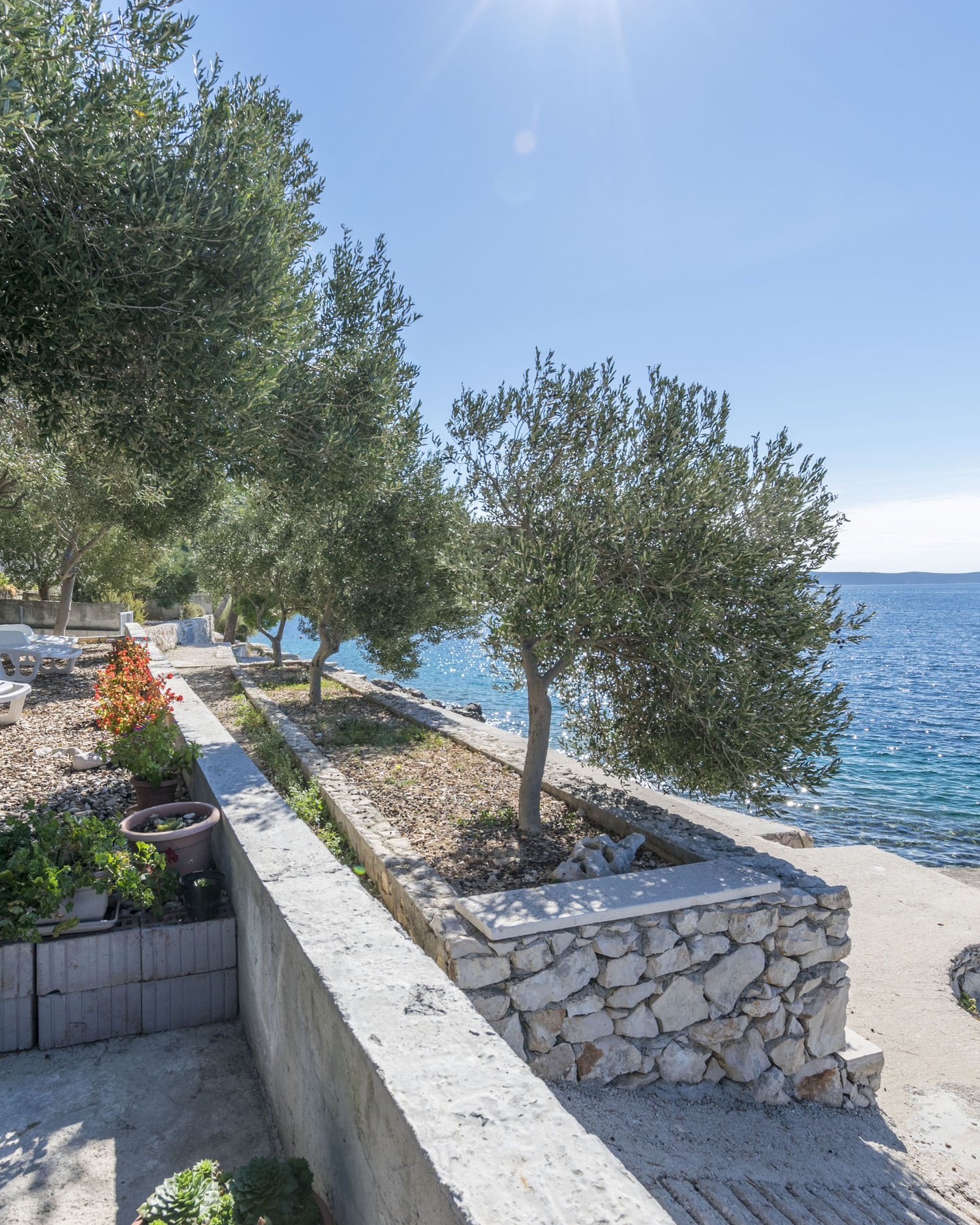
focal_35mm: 22
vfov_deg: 75.0
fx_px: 798
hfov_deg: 62.8
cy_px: 634
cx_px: 419
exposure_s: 1/320
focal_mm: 10
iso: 100
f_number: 8
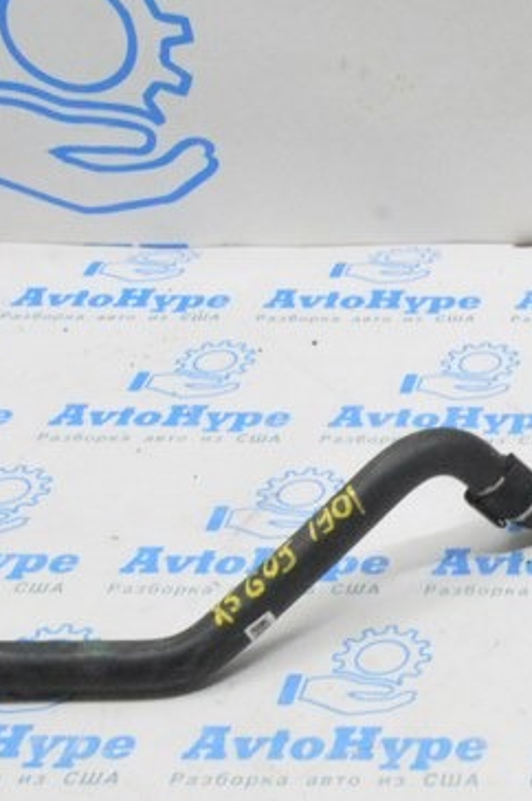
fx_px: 1688
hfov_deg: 15.8
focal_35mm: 76
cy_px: 485
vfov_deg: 26.6
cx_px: 893
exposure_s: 1/20
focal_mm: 18
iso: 6400
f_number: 20
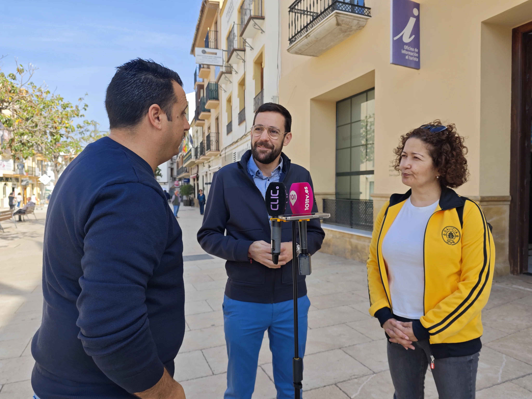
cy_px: 200
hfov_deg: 73.9
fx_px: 353
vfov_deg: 58.9
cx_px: 266
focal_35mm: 23
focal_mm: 6.55
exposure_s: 1/1648
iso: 50
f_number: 1.6
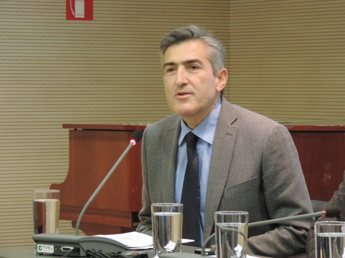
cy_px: 129
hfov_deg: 10.7
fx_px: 1844
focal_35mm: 185
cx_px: 172
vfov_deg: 8.0
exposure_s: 1/13
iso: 800
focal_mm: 33
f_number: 4.6
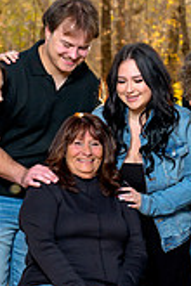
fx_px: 1082
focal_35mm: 136
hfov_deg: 10.1
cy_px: 187
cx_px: 80
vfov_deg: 15.1
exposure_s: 1/160
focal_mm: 50
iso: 640
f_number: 4
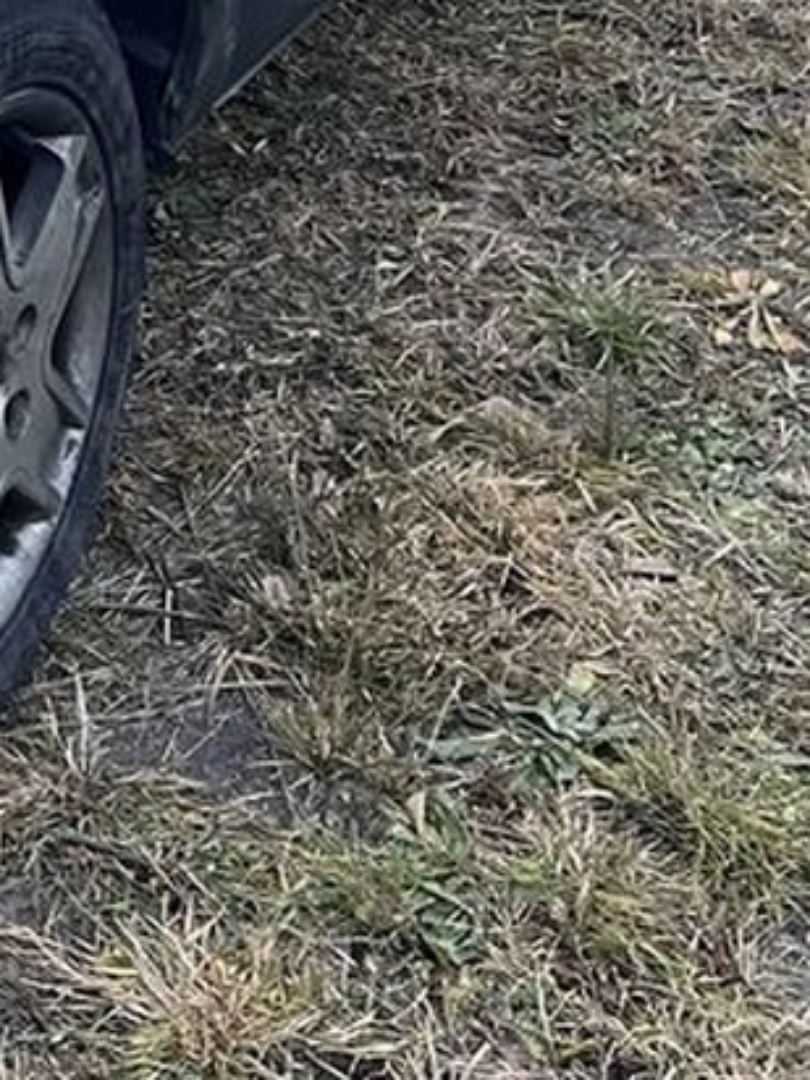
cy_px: -511
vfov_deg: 17.6
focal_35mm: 101
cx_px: -509
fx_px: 3151
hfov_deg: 13.5
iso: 125
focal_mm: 5.1
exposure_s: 1/60
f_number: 1.6
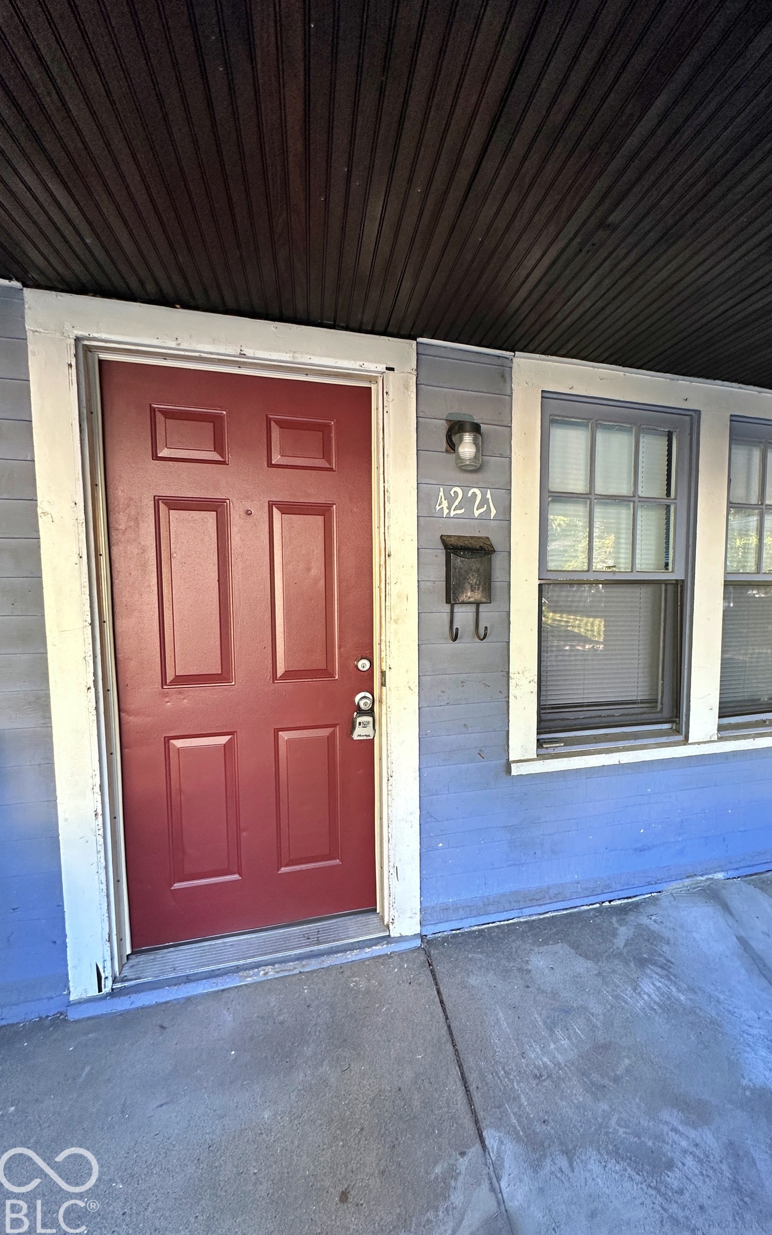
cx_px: 455
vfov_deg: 101.5
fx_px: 505
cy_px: 620
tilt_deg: -4.1
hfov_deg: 74.2
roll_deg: -1.0
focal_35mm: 15
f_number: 2.2
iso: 125
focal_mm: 2.22
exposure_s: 1/99
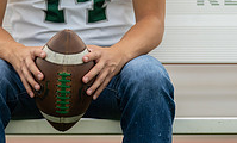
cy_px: -79
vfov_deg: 2.7
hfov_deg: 4.5
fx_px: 3045
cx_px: 80
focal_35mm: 476
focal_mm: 151
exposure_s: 1/400
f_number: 2.8
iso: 125
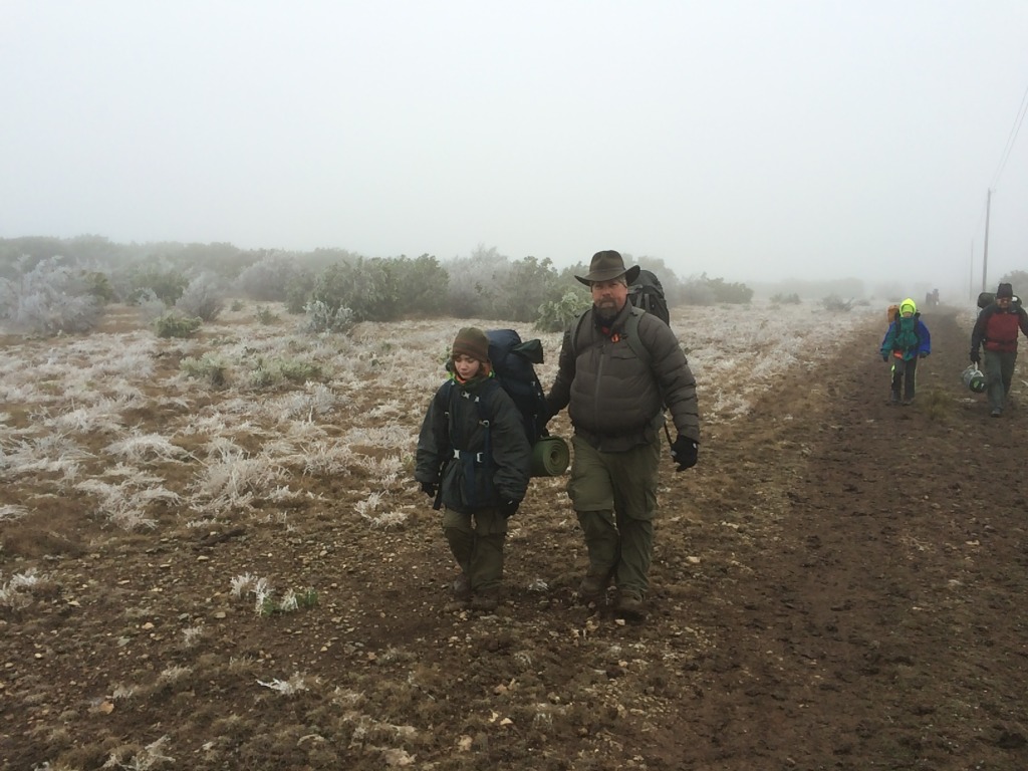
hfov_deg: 61.7
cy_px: 386
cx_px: 514
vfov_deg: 48.2
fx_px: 861
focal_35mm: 29
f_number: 2.2
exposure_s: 1/238
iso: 32
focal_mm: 4.15
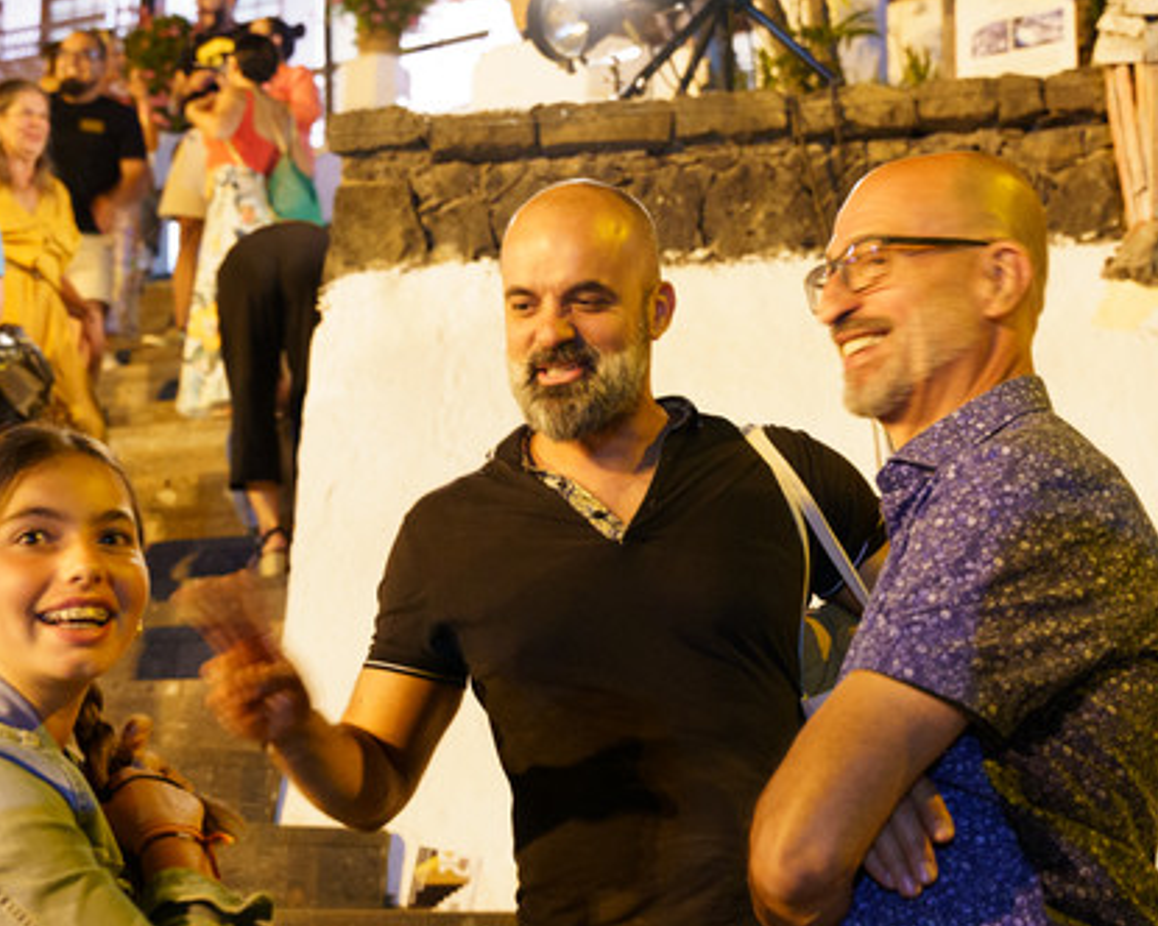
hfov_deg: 32.9
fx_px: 1954
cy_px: 495
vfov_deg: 26.7
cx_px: 466
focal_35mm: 57
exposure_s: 1/40
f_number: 3.5
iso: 5000
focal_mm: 39.4
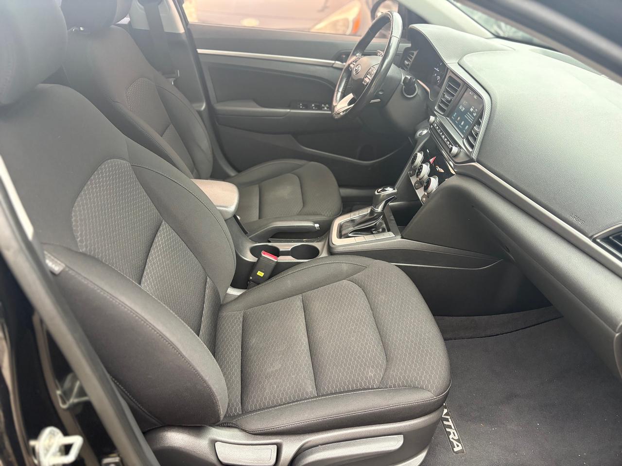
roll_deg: -1.1
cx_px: 311
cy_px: 233
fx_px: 467
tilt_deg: -32.0
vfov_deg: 53.1
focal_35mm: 26
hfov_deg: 67.3
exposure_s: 1/60
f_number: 1.6
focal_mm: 5.96
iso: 200
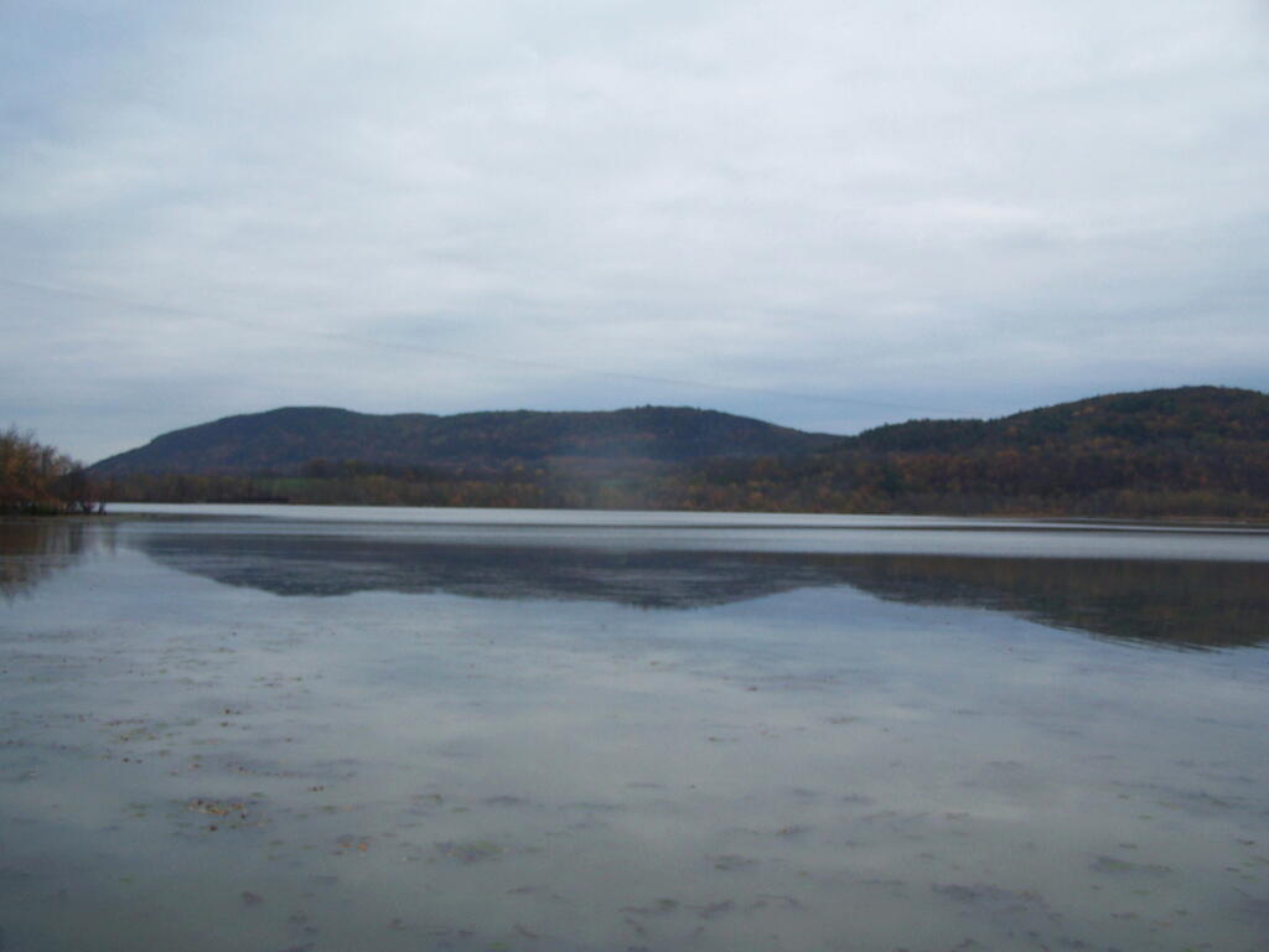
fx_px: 1393
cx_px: 634
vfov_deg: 37.7
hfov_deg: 49.0
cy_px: 476
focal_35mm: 38
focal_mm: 6.3
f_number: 2.8
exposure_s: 1/640
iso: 80
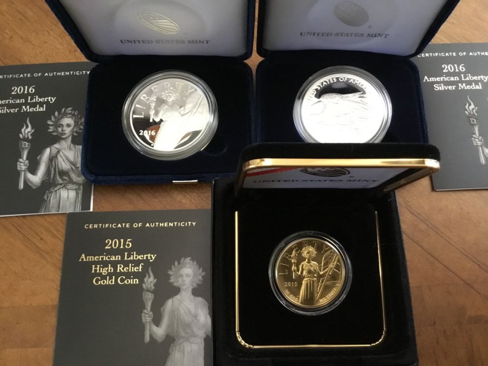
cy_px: 183
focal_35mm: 31
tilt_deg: -72.0
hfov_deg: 58.4
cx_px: 244
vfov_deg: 45.4
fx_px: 437
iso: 320
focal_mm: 3.3
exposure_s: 1/15
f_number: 2.4
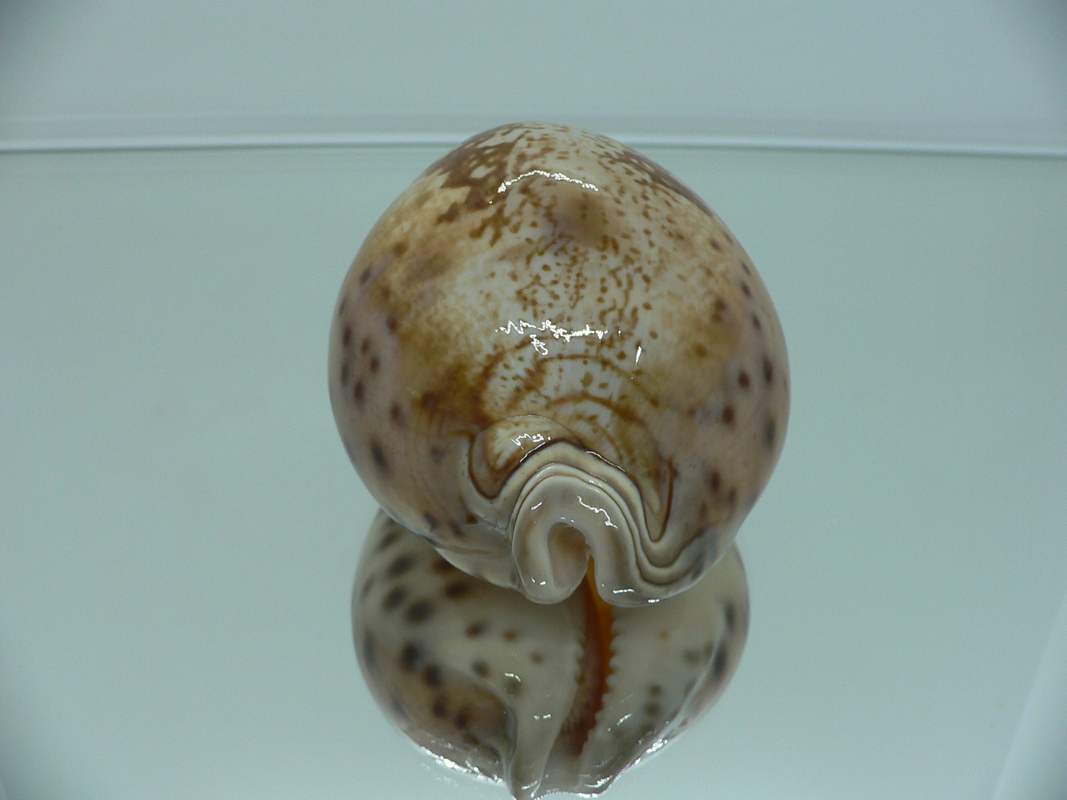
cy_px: 400
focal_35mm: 35
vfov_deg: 40.7
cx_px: 534
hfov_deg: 52.6
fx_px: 1079
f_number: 2.8
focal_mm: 4.6
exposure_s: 1/60
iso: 80
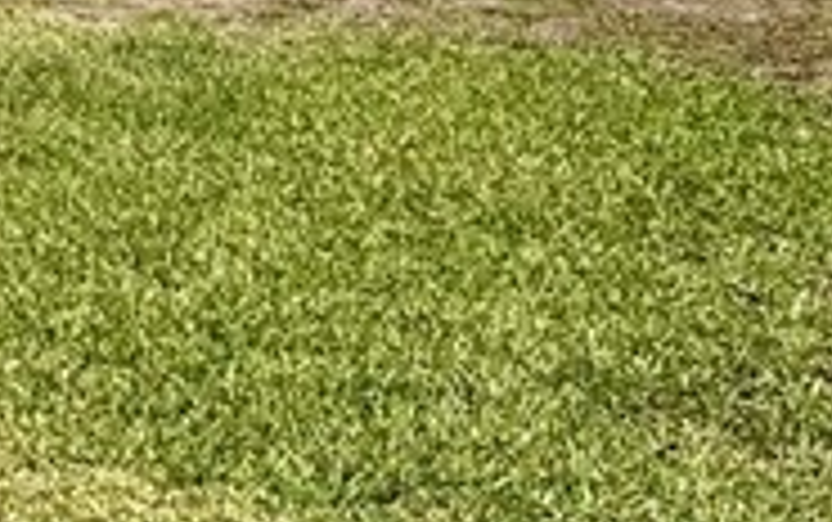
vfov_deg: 15.3
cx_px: -360
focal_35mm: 82
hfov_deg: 21.7
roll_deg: +0.2
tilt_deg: -2.9
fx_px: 1861
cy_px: -135
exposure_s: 1/2506
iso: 50
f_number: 2.2
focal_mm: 2.22
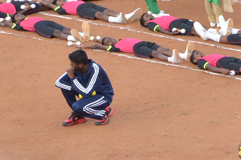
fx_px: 2899
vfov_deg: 3.1
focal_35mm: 434
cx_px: 266
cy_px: -77
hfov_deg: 4.7
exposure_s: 1/100
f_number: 11
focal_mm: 92
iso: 400
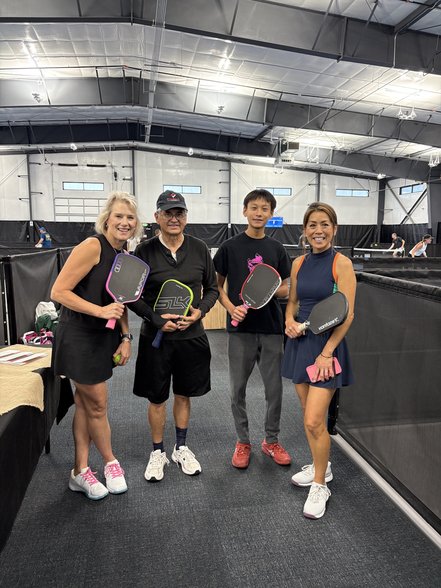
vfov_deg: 67.3
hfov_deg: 53.1
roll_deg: -0.5
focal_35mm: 26
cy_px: 294
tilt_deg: -6.9
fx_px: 442
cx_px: 220
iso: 250
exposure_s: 1/60
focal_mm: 5.96
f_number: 1.6
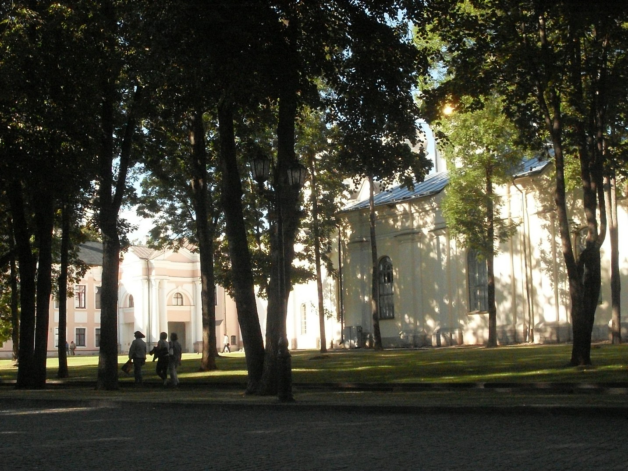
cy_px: 236
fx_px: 1089
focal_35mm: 60
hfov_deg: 32.2
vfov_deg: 24.4
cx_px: 314
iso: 400
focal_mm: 9.9
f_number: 9.9
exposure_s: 1/250
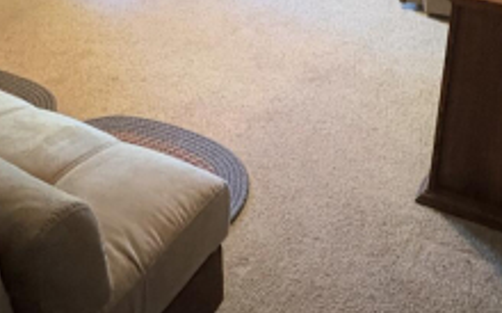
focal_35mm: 45
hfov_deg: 43.9
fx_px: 615
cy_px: -81
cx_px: 329
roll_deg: -2.6
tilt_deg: -15.5
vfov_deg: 25.1
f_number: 2.2
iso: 1000
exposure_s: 1/30
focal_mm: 2.22
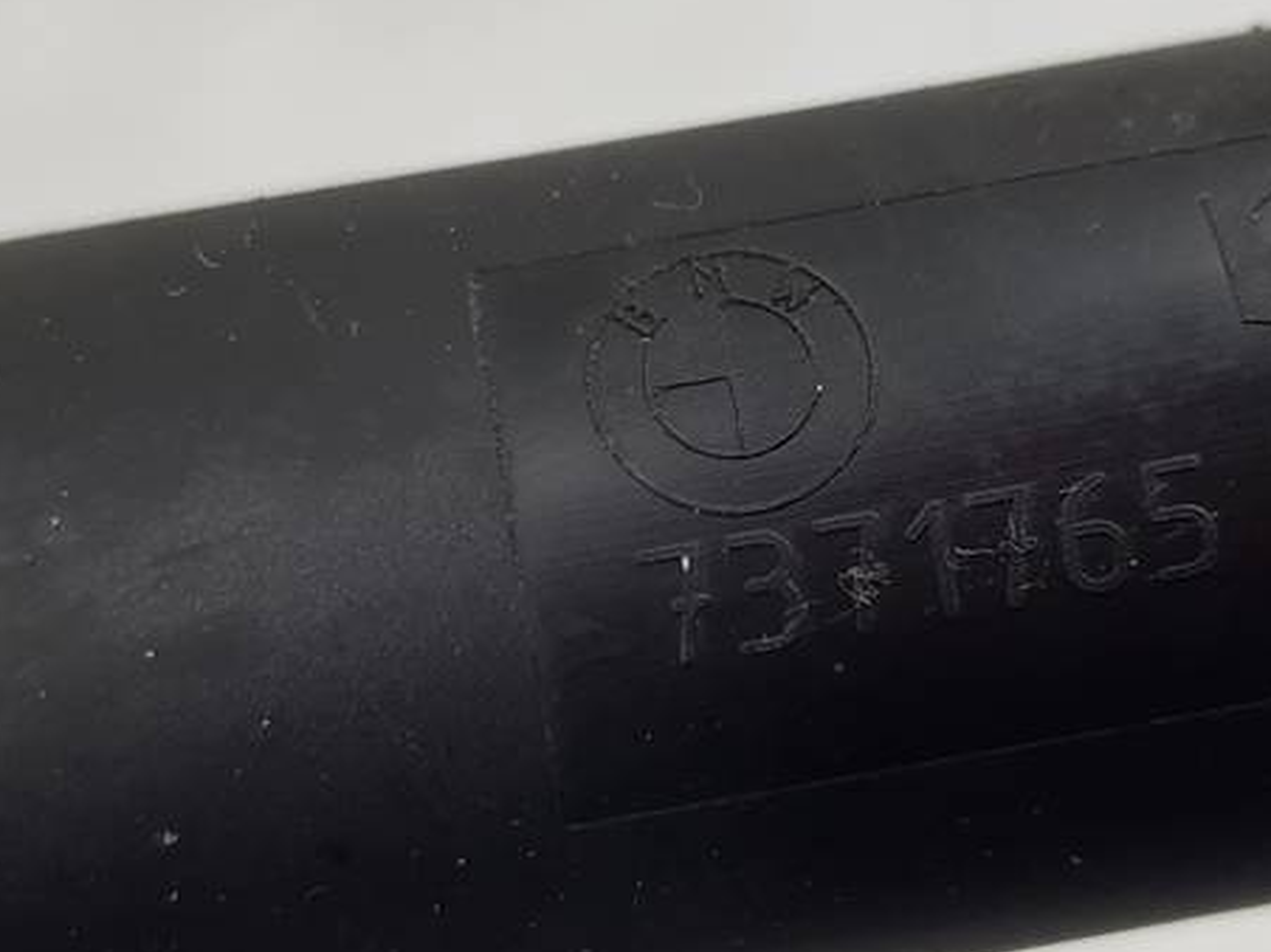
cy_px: 566
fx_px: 2166
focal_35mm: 59
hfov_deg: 32.7
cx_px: 699
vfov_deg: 24.8
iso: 100
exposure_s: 1/100
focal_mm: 4.2
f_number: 1.7
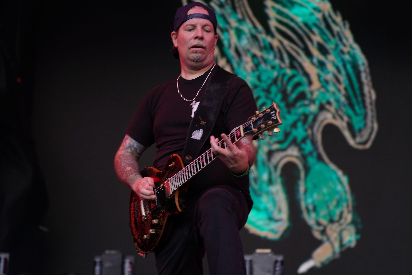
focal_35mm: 105
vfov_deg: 13.0
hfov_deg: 19.5
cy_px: 138
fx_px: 1202
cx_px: 206
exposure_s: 1/125
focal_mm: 105
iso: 160
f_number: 4
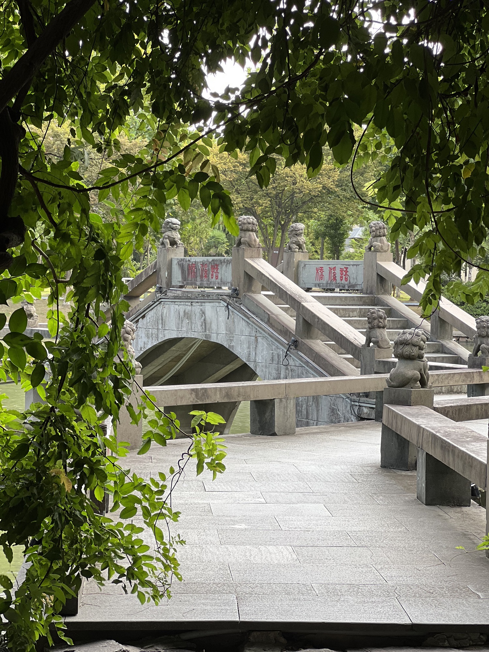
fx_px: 1450
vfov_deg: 25.3
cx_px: 244
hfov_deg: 19.1
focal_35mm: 77
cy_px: 326
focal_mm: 9
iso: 40
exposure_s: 1/121
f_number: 2.8
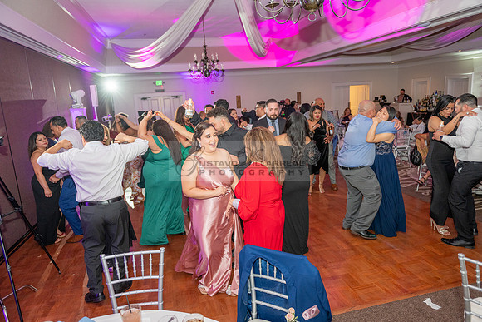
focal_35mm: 24
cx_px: 241
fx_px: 321
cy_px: 161
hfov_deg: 73.7
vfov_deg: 53.2
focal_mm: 24
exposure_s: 1/100
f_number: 2.8
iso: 800
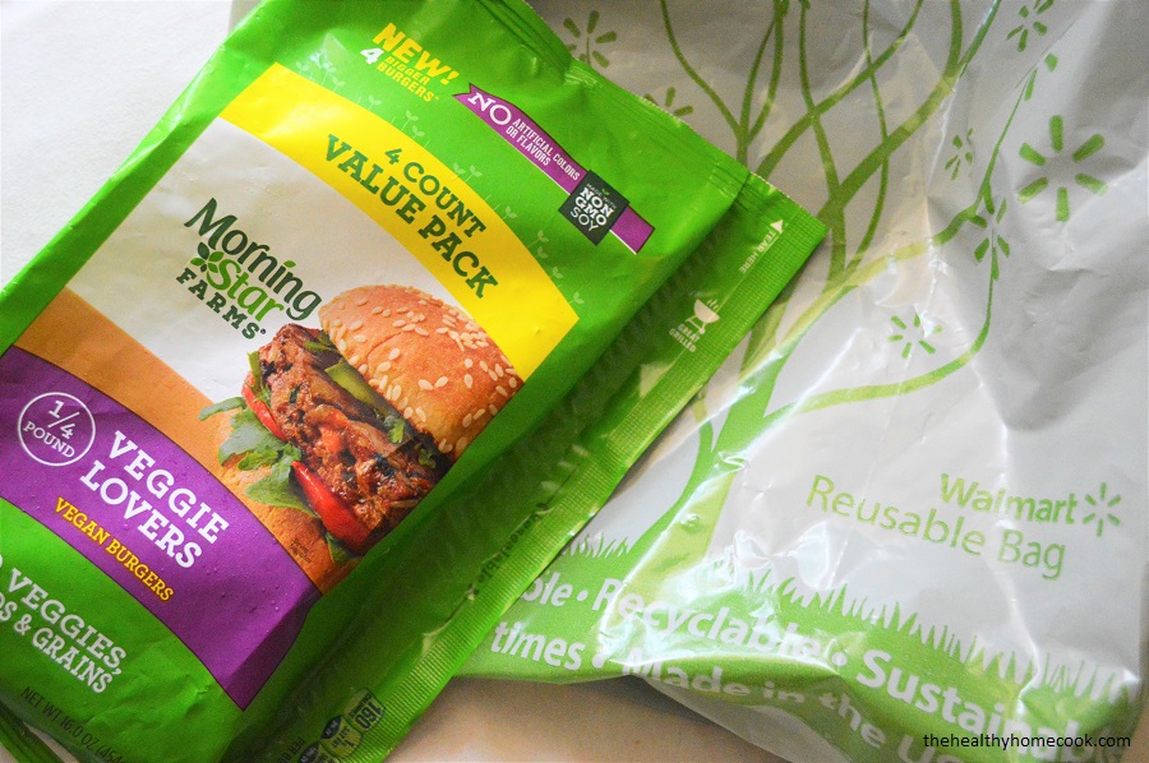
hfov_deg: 49.6
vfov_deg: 34.1
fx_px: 1243
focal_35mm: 39
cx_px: 574
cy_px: 382
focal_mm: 26
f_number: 4.2
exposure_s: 1/250
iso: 3200
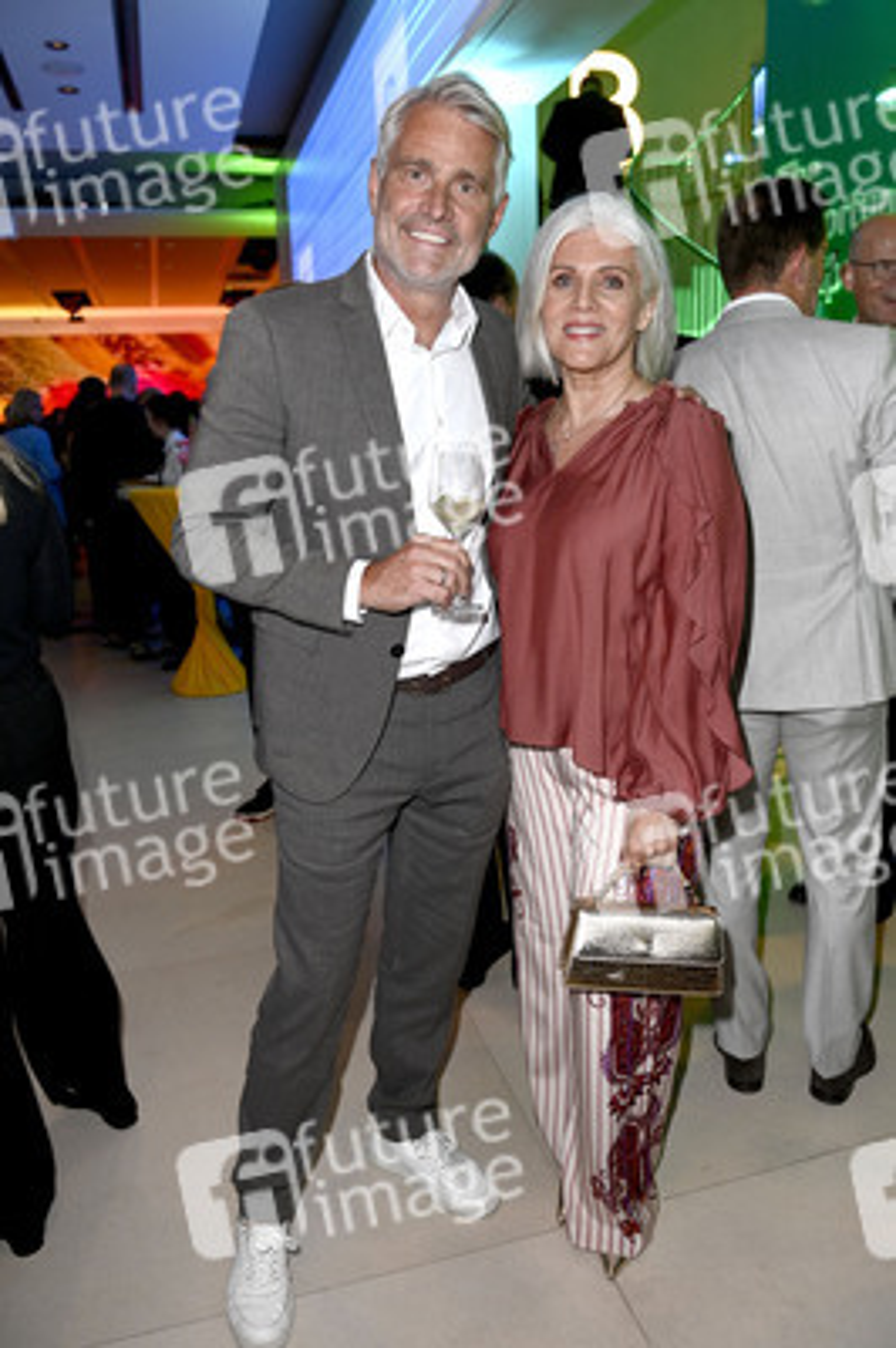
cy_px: 674
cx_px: 448
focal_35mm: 26
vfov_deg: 69.4
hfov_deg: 49.5
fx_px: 972
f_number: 3.5
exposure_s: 1/100
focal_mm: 26
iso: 640
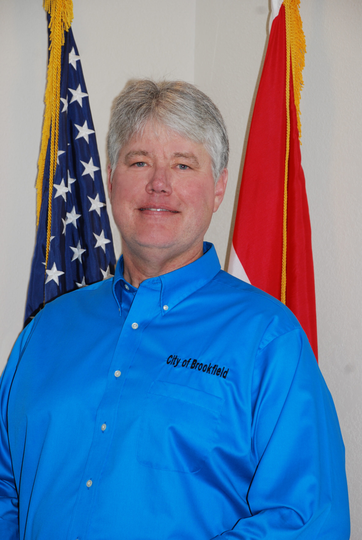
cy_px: 270
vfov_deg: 17.0
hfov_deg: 11.5
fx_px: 1805
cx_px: 181
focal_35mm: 120
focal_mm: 80
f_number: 5.6
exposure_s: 1/60
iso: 220
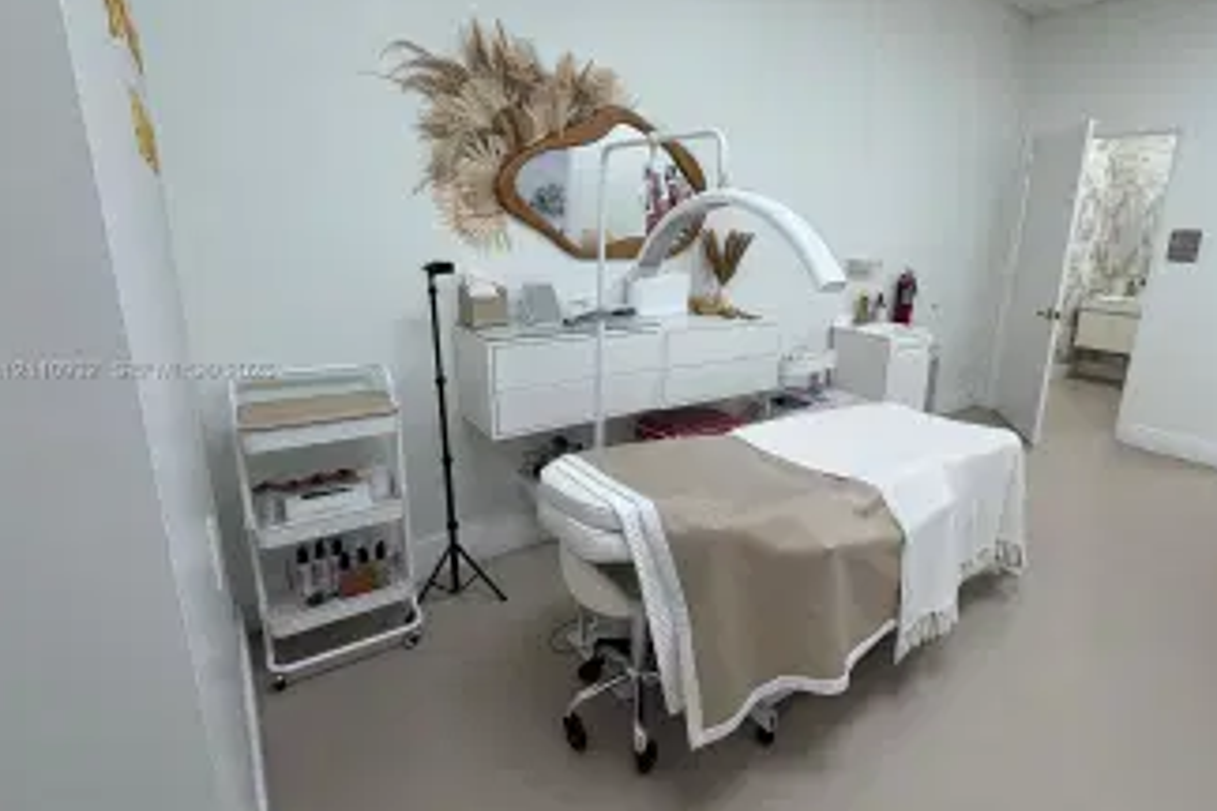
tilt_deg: -14.2
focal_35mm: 18
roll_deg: -2.6
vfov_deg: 67.3
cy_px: 372
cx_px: 732
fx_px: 608
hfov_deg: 88.8
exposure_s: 1/120
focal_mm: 2.22
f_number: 2.2
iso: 100
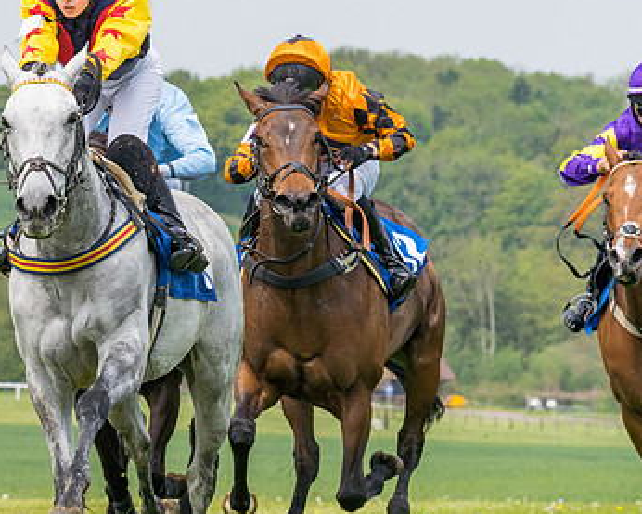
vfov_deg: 5.0
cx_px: 90
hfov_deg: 6.2
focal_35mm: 312
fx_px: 5930
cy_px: 146
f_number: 9
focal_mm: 135
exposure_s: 1/2000
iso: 400
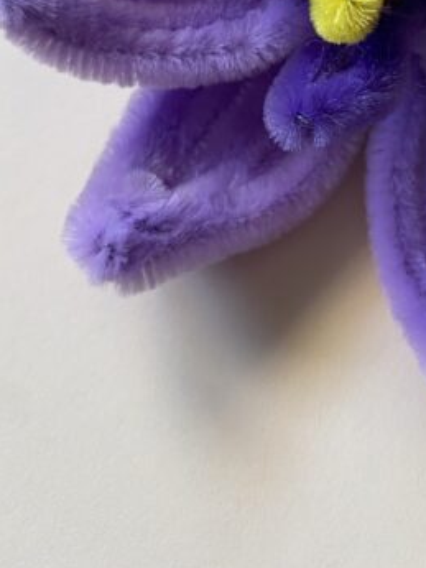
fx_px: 951
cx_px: 387
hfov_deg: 24.5
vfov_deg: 30.5
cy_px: -20
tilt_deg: -56.7
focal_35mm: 58
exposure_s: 1/60
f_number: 1.8
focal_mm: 4.25
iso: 80
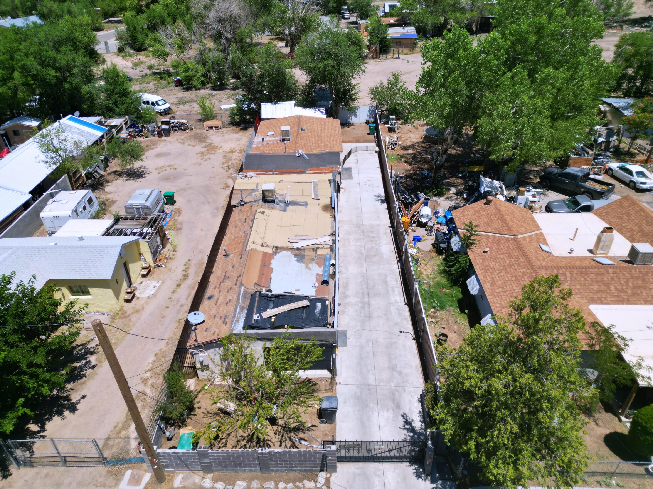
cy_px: 244
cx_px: 326
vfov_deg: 56.8
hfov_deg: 71.6
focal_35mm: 24
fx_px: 453
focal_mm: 6.72
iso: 140
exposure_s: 1/5000
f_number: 1.7
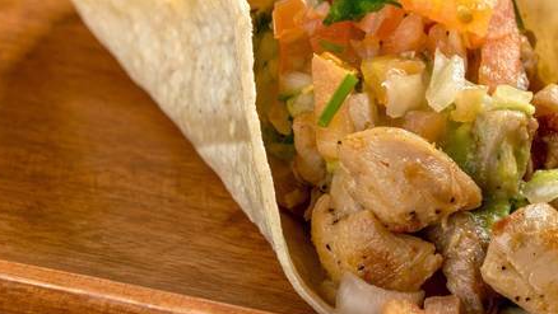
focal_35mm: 252
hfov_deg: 8.6
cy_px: 95
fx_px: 3731
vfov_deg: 4.8
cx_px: 346
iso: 100
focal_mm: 160
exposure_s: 1/200
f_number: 8
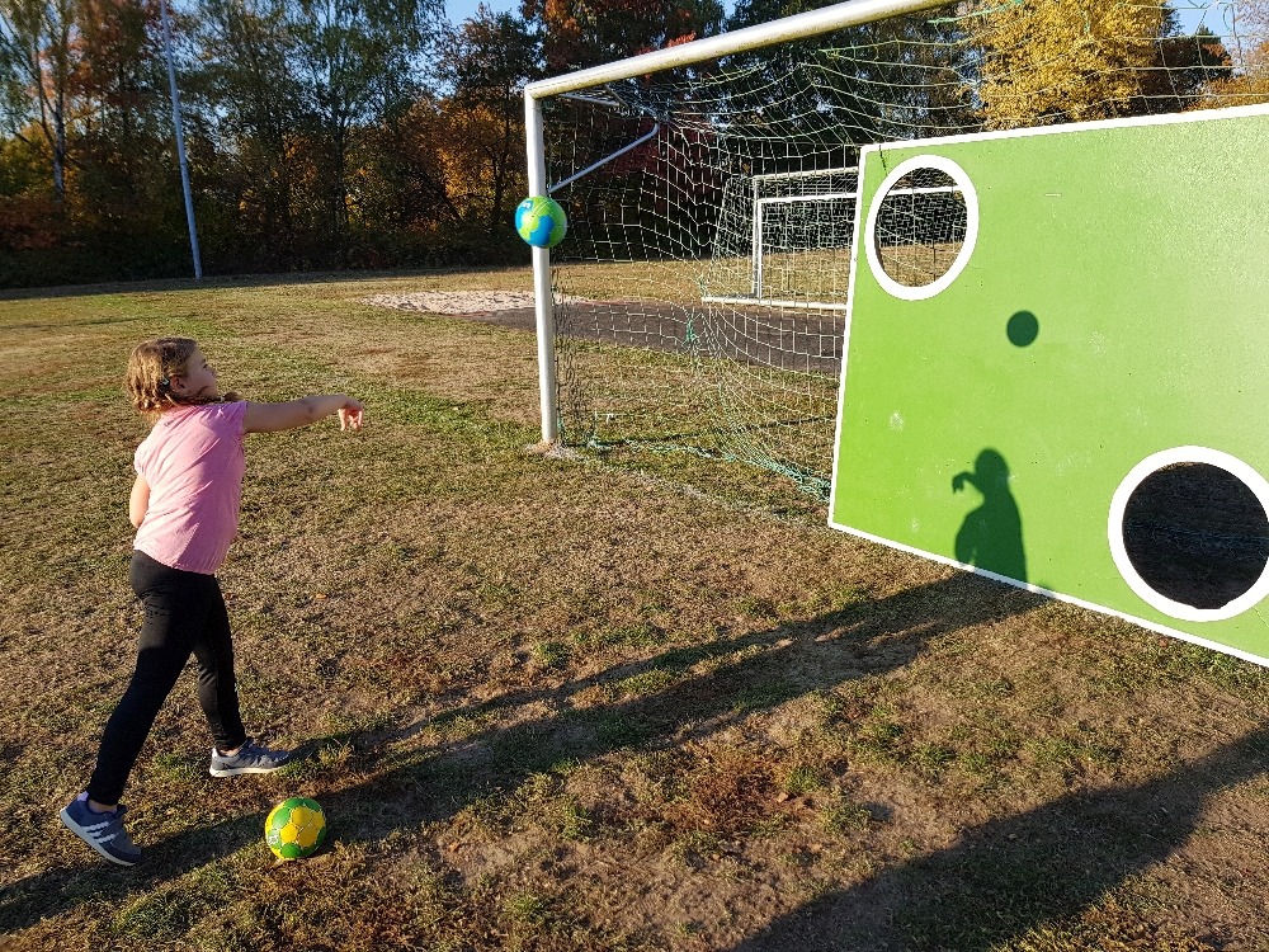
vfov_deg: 53.1
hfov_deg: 67.3
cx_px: 634
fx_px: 953
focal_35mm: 26
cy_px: 476
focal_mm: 4.2
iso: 40
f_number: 1.7
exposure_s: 1/858
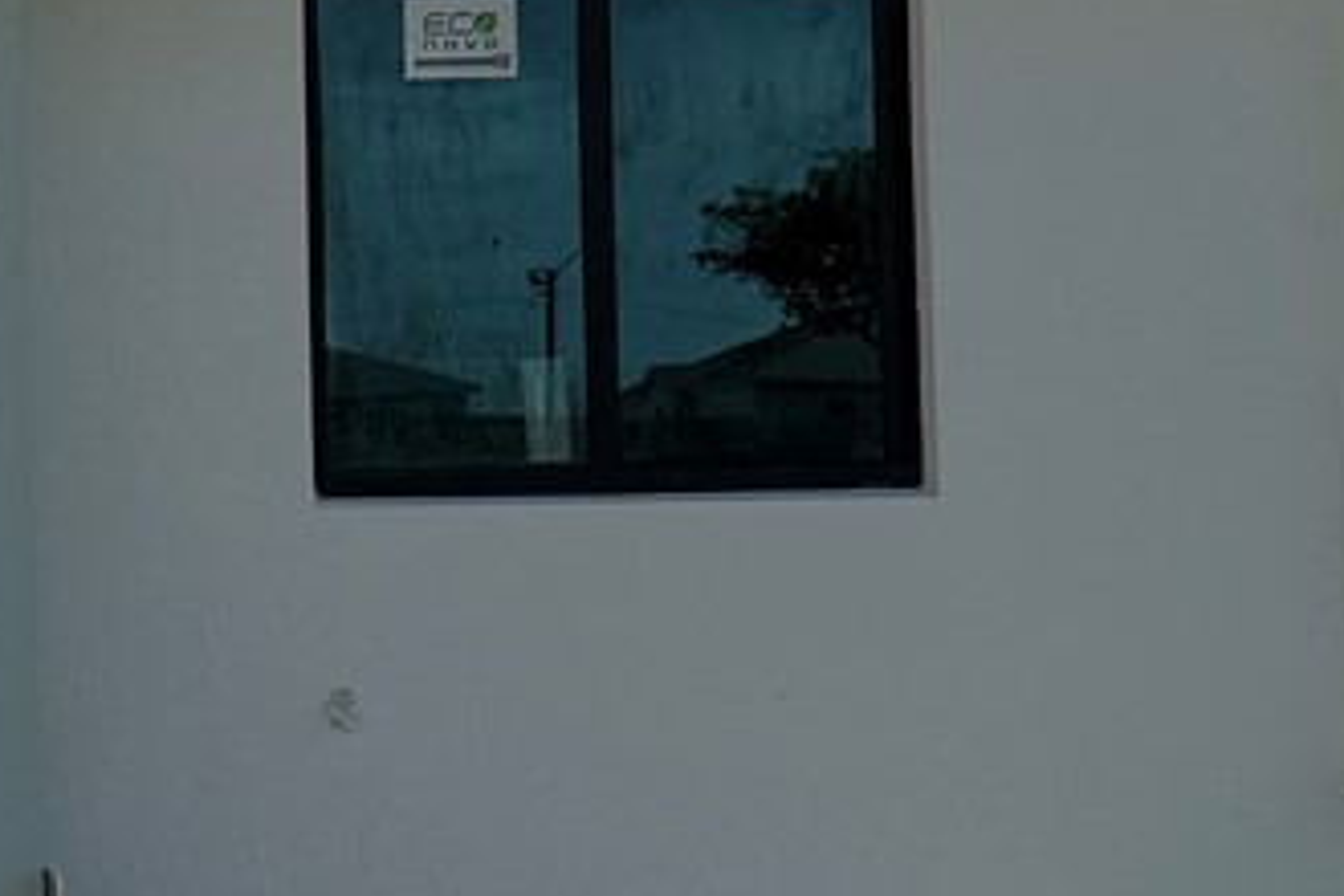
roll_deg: +1.0
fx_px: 4517
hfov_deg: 15.5
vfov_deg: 11.3
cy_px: 440
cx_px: -713
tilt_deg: +2.3
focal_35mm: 121
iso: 80
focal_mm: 6.76
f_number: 1.78
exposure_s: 1/7353
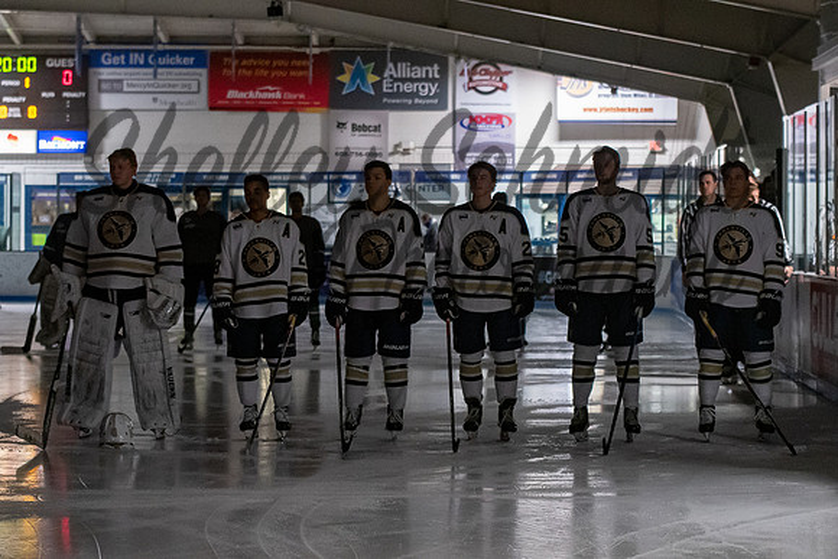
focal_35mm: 126
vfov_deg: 10.8
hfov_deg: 16.2
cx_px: 424
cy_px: 236
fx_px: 2945
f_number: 2.8
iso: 5000
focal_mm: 70
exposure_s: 1/100
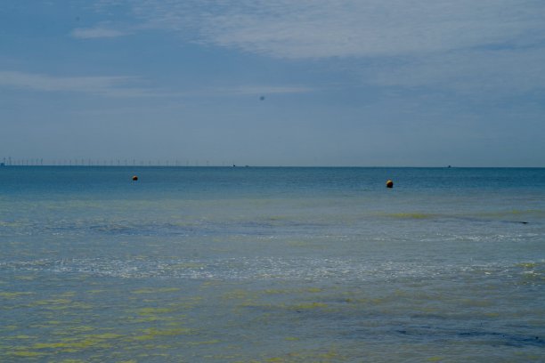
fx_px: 1589
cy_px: 182
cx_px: 272
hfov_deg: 19.5
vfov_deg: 13.0
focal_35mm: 105
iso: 100
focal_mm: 70
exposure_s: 1/250
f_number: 14
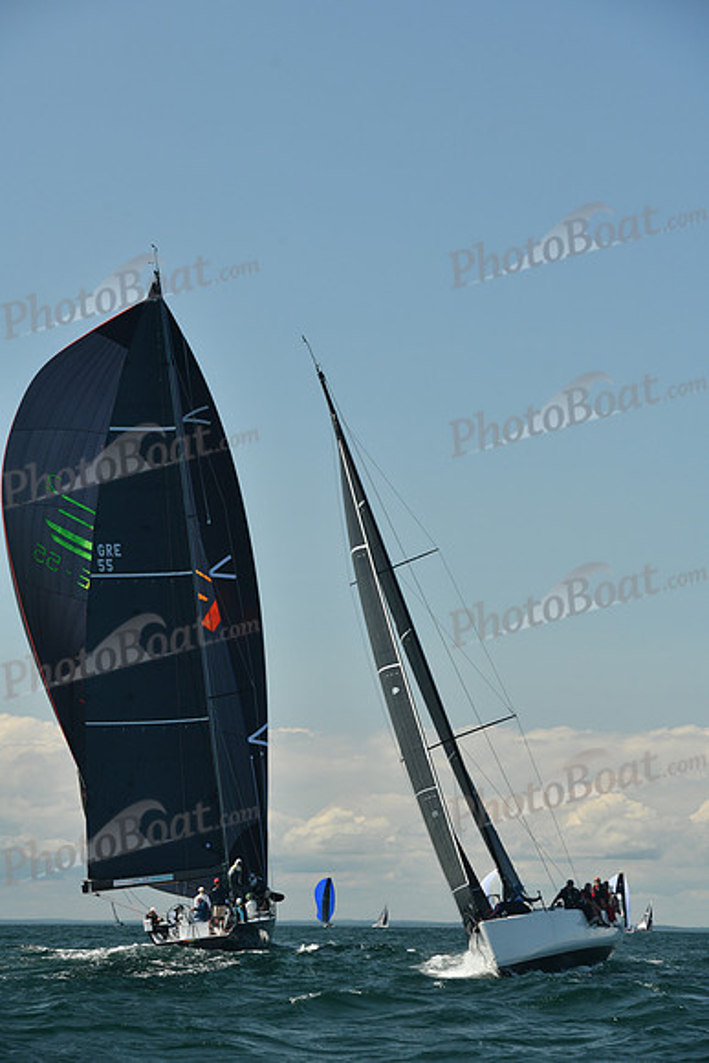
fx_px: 3602
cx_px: 354
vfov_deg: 16.8
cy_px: 532
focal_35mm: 122
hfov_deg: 11.2
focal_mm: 122
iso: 320
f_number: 7.1
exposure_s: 1/640
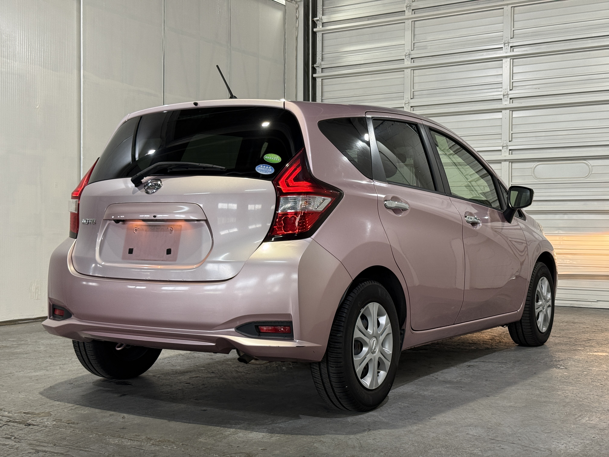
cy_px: 228
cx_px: 304
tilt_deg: -0.4
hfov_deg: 39.7
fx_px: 844
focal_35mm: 48
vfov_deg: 30.3
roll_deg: -0.7
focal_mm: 6.76
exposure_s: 1/60
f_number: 1.78
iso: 80
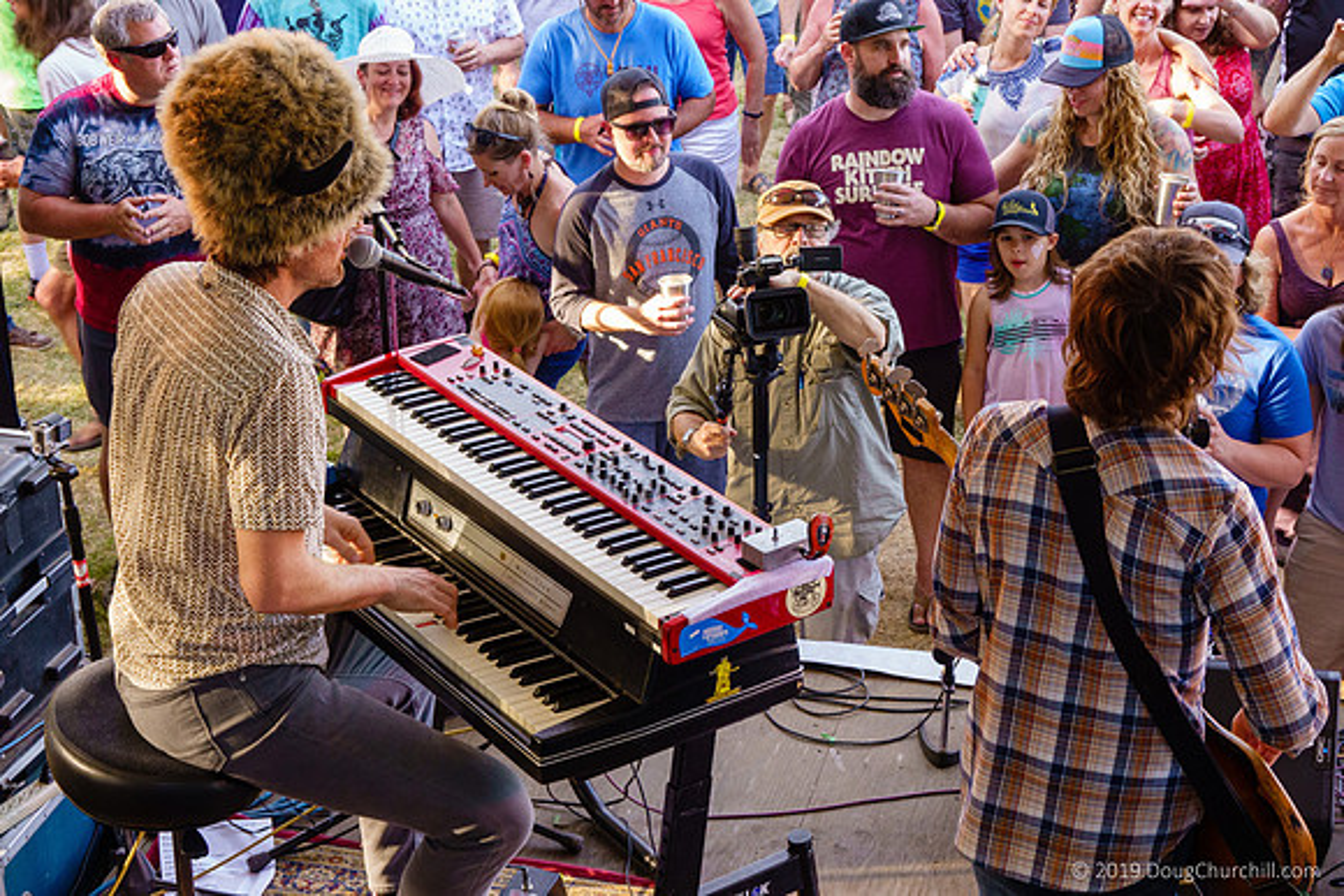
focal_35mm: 69
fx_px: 2576
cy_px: 448
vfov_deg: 19.7
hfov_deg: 29.2
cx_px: 672
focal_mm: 25.34
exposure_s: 1/80
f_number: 4.5
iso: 500
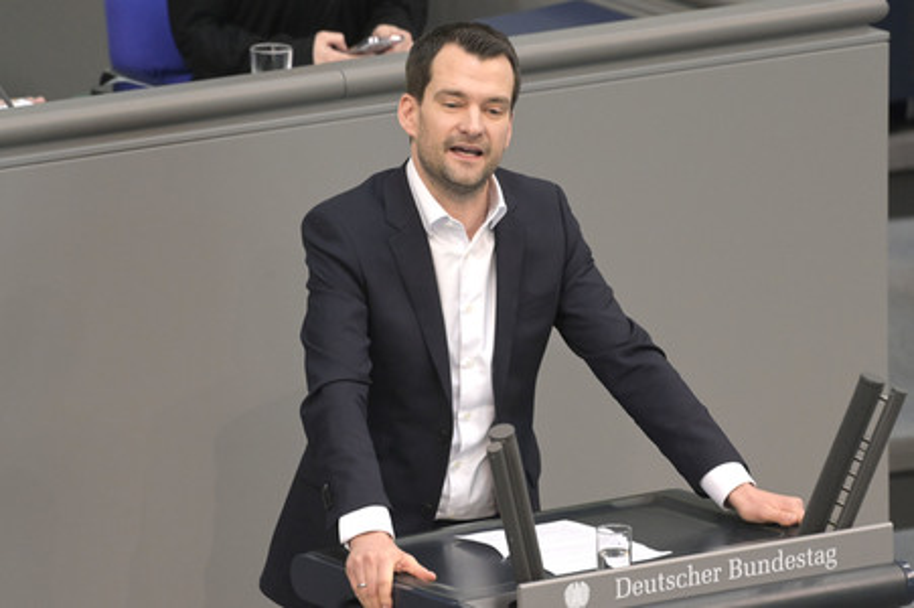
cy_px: 304
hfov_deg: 5.4
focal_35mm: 380
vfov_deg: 3.6
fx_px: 9640
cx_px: 457
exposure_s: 1/400
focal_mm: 380
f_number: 5.6
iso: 10000
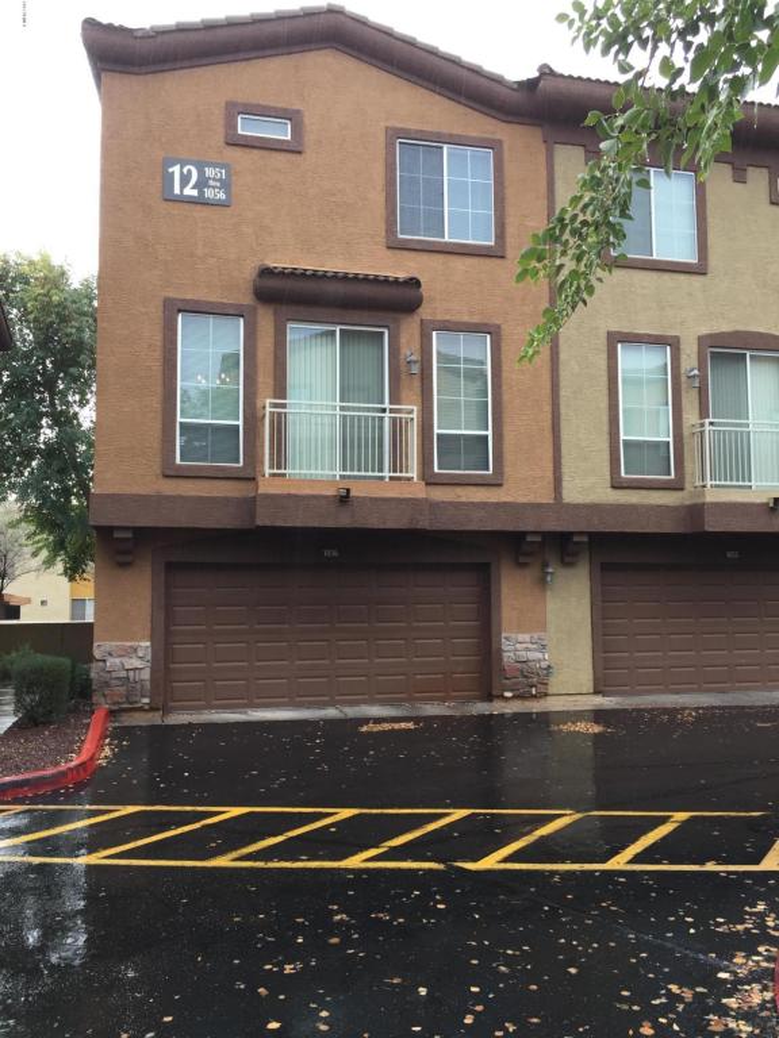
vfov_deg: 61.7
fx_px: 870
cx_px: 390
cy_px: 519
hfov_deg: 48.2
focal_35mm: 29
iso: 32
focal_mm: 4.15
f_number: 2.2
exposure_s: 1/50
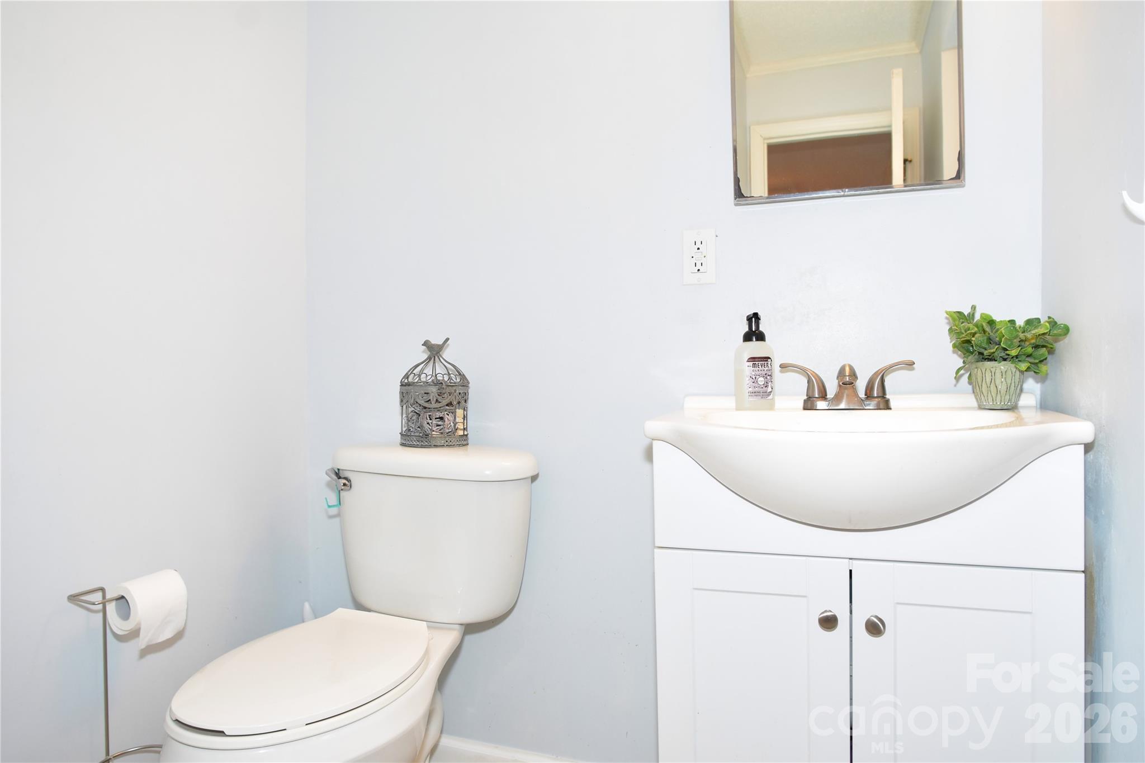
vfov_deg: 59.5
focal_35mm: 21
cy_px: 382
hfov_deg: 81.2
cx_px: 572
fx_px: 668
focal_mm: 14
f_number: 5
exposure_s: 1/60.2
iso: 800
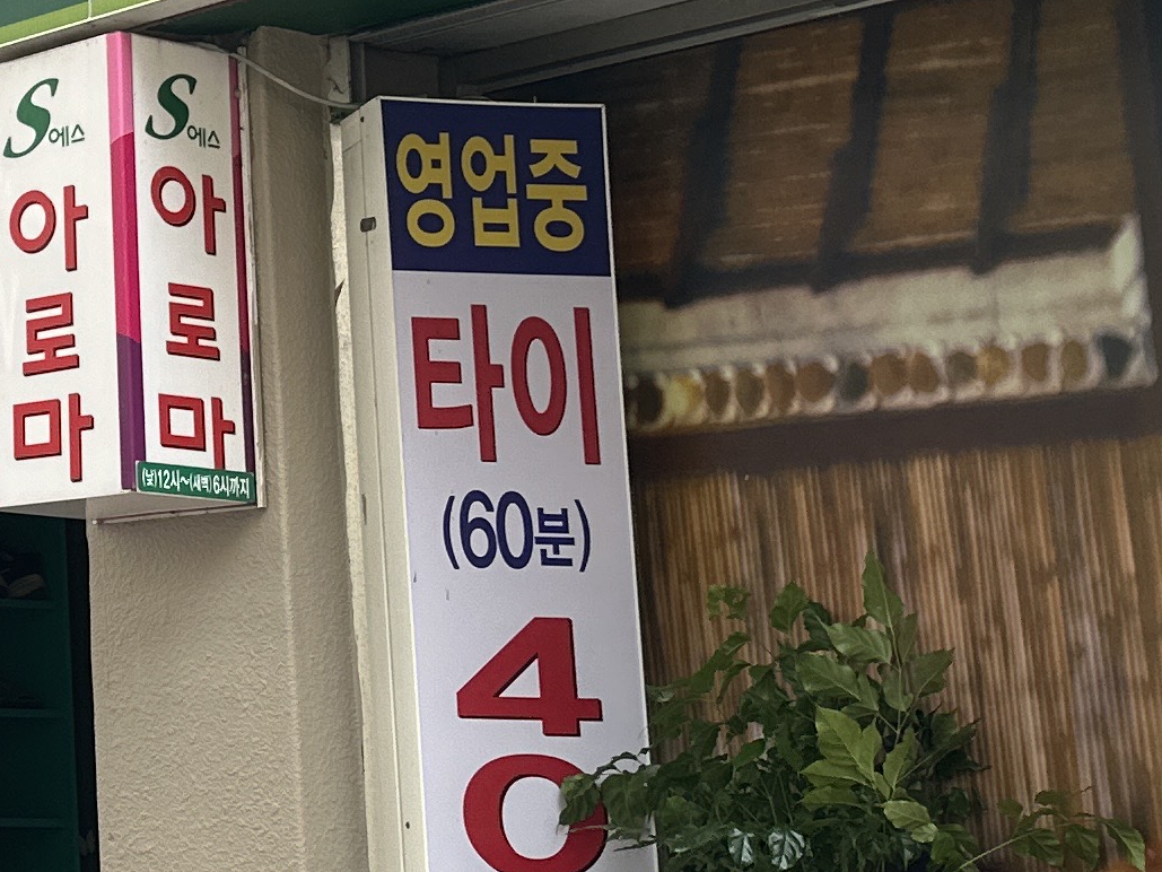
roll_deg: -0.6
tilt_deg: +11.3
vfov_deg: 15.6
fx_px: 3156
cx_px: -427
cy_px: 166
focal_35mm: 94
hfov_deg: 19.0
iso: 80
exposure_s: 1/415
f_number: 1.78
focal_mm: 6.86
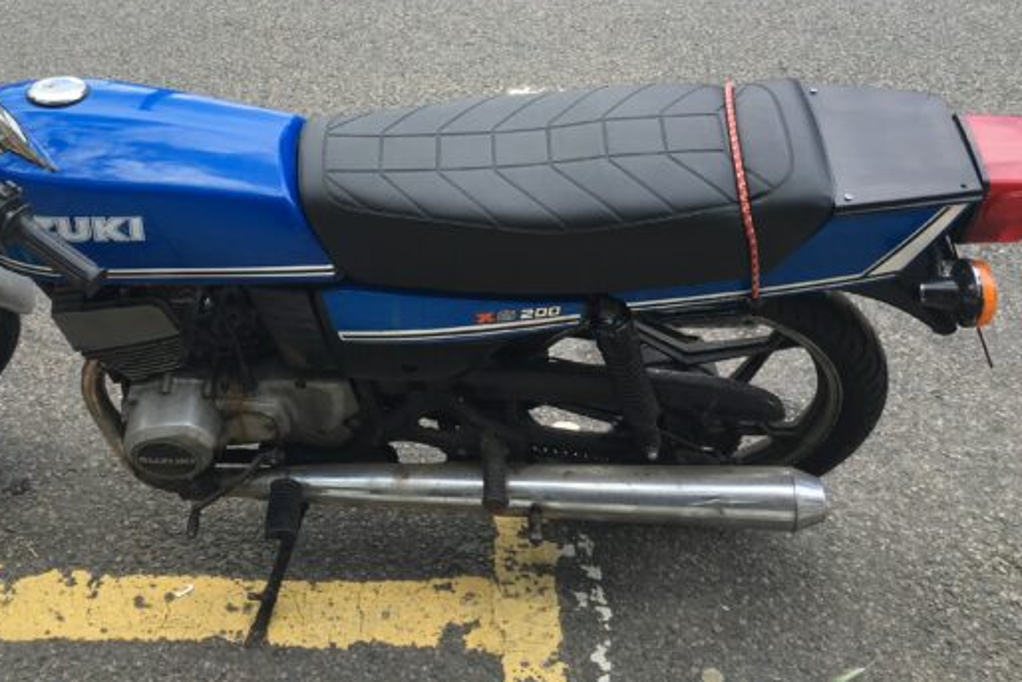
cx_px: 336
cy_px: 126
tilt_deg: -24.7
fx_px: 1249
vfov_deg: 29.8
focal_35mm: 44
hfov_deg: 43.8
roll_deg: +0.0
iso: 25
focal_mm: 4.15
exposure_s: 1/334
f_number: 2.2
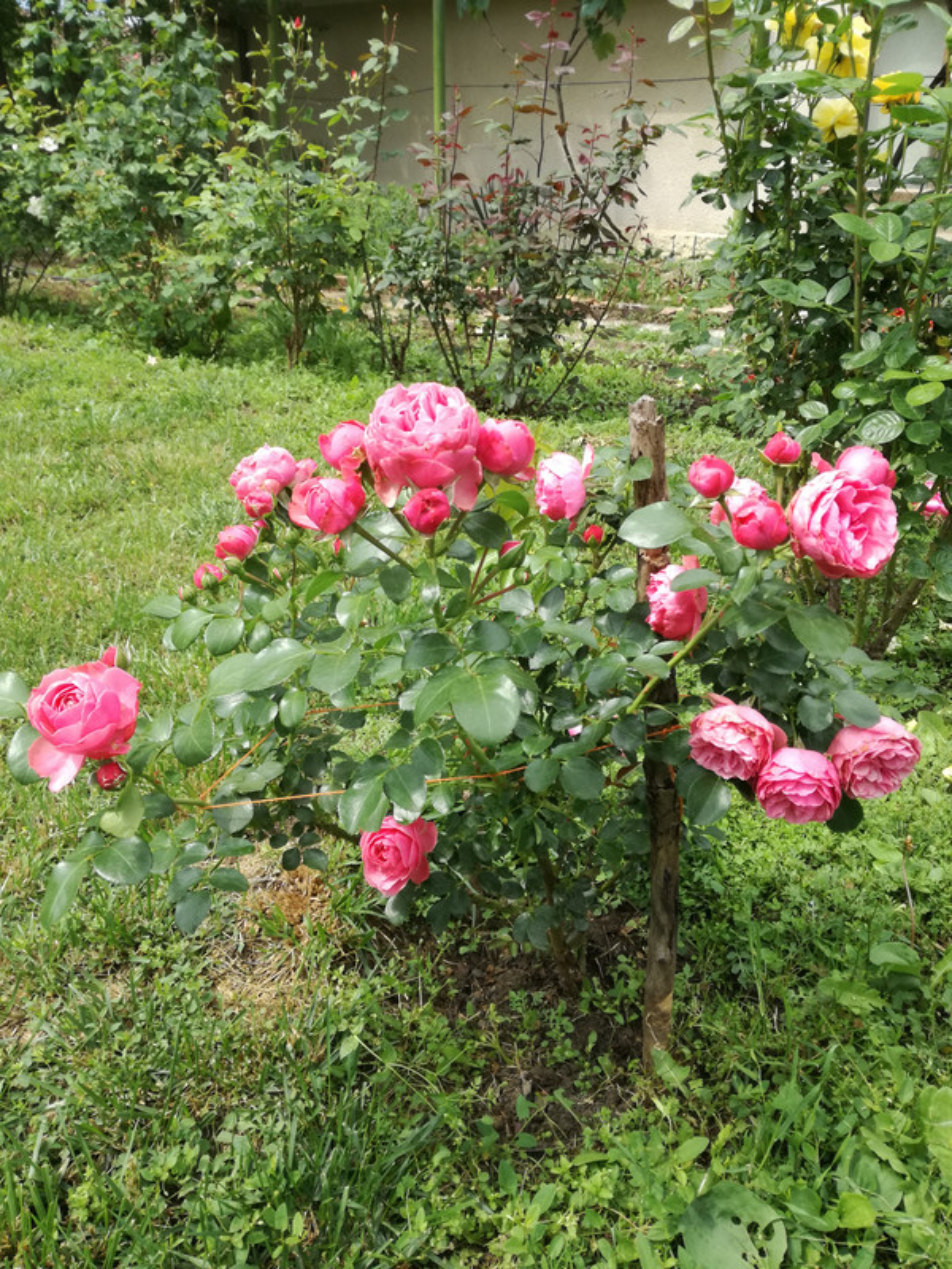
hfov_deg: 51.4
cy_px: 634
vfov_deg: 65.3
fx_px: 990
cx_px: 476
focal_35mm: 27
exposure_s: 1/328
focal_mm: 3.79
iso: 50
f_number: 2
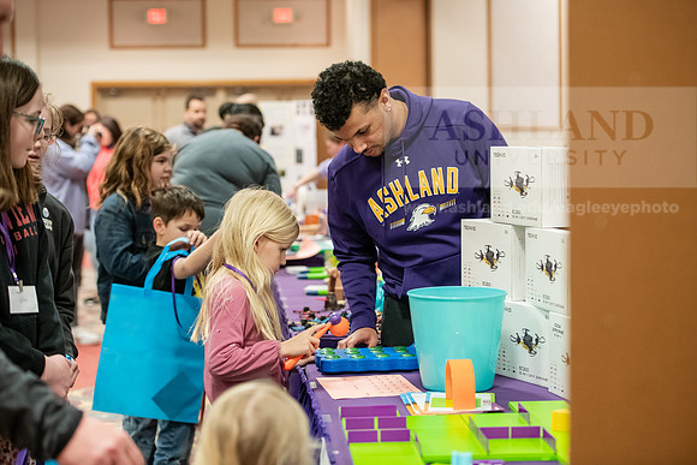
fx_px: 1356
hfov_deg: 28.8
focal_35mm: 70
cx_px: 348
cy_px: 232
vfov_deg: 19.5
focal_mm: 70
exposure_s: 1/200
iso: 3200
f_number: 3.2
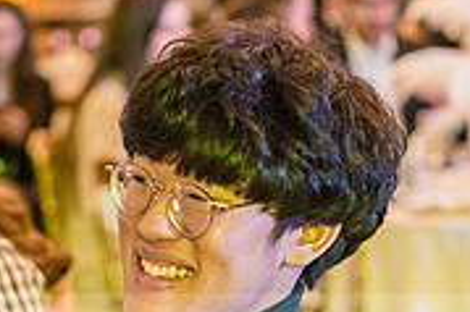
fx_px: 2961
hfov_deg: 9.1
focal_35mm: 227
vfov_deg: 6.0
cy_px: 410
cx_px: 192
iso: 10000
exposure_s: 1/30
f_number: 2.8
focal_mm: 70
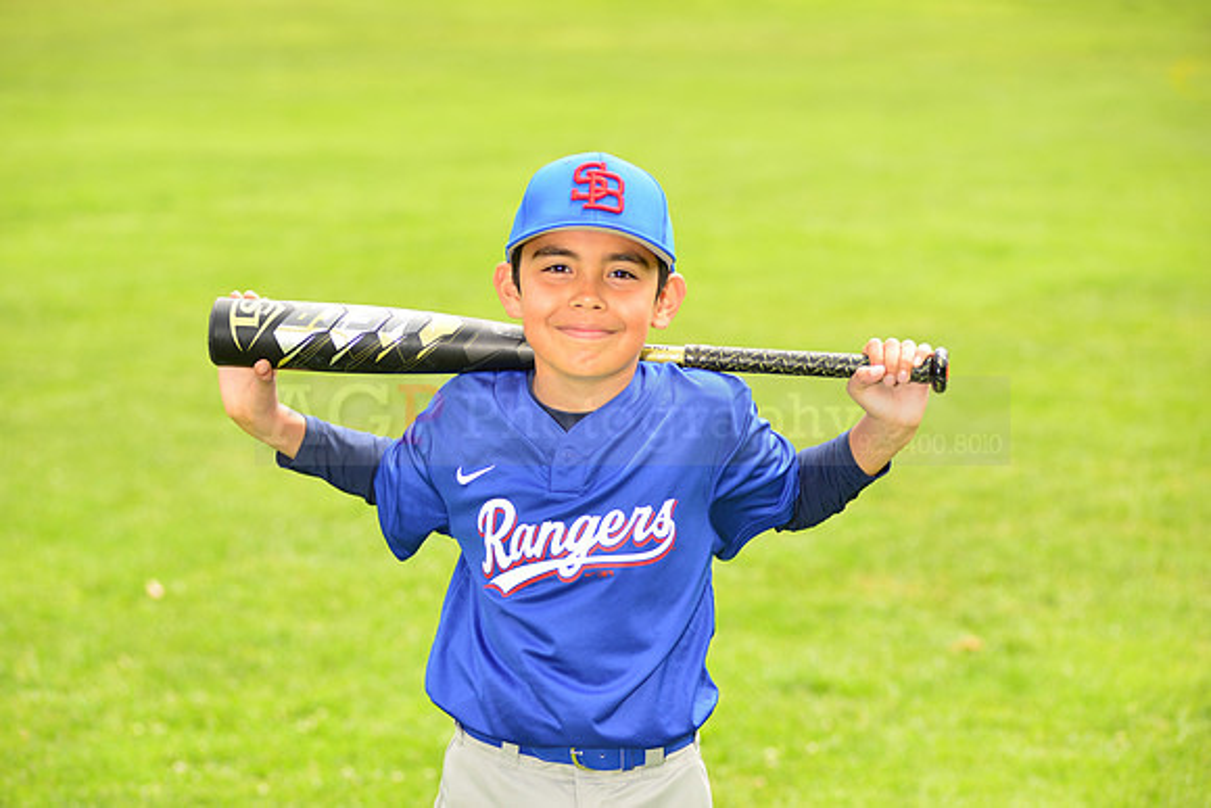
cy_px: 404
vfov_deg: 11.8
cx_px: 606
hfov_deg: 17.6
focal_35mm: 116
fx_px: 3903
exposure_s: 1/250
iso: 100
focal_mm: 116
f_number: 5
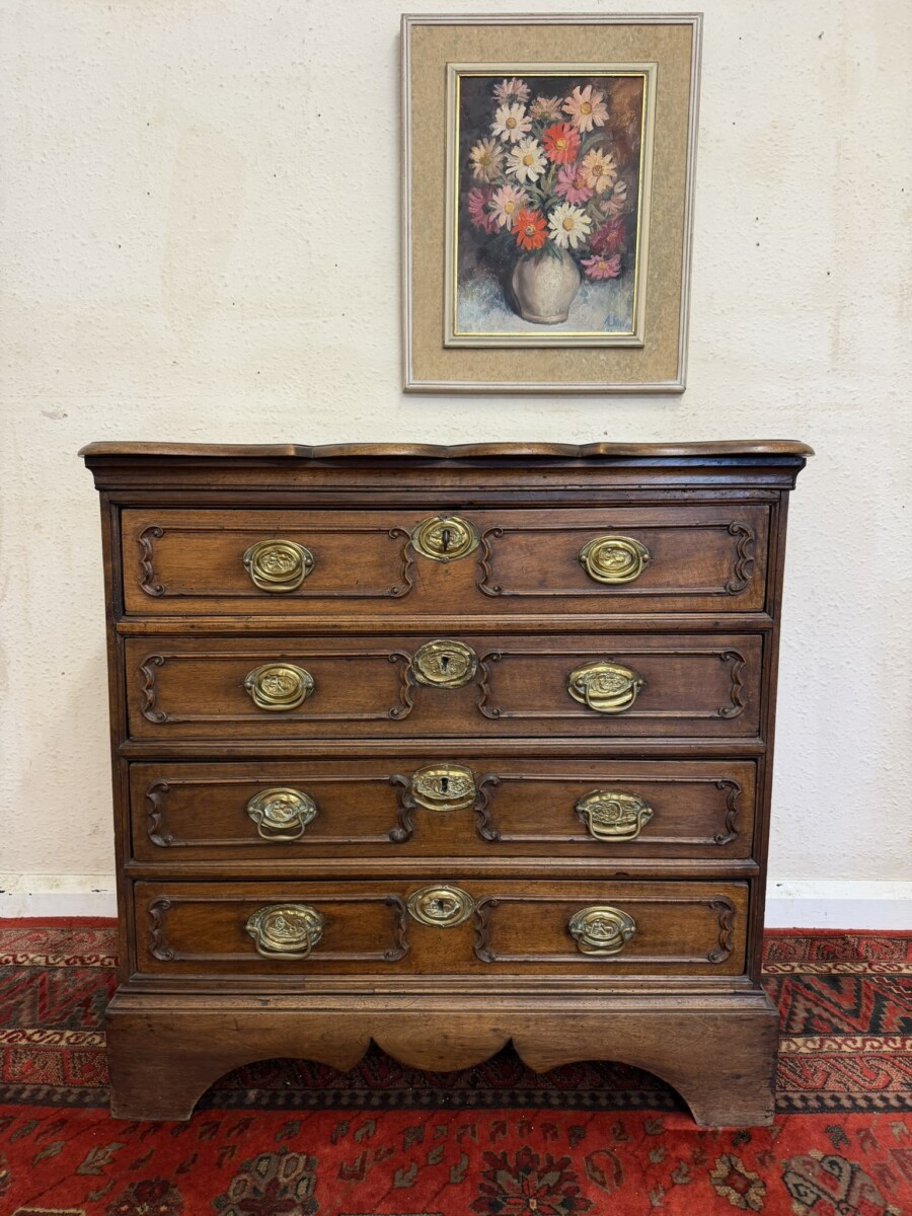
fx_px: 843
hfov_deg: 56.8
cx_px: 456
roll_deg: -0.5
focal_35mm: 24
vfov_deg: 71.6
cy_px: 608
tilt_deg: -7.5
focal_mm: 6.76
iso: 125
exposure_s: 1/50
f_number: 1.78
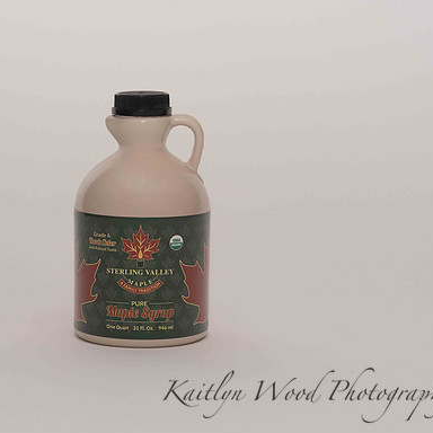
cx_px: 162
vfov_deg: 16.0
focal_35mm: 109
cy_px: 217
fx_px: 1543
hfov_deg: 16.0
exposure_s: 1/100
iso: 400
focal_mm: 85
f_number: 13
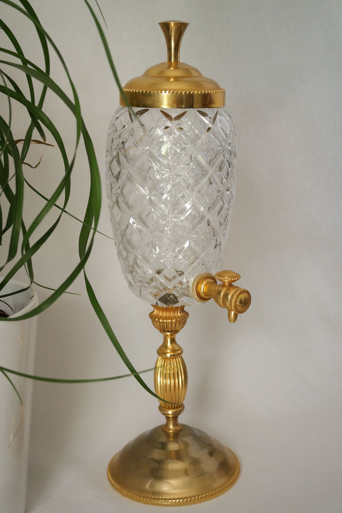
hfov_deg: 25.5
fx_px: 755
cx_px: 171
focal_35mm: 53
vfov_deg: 37.5
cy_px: 256
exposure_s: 1/30
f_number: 5.6
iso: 800
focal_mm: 35
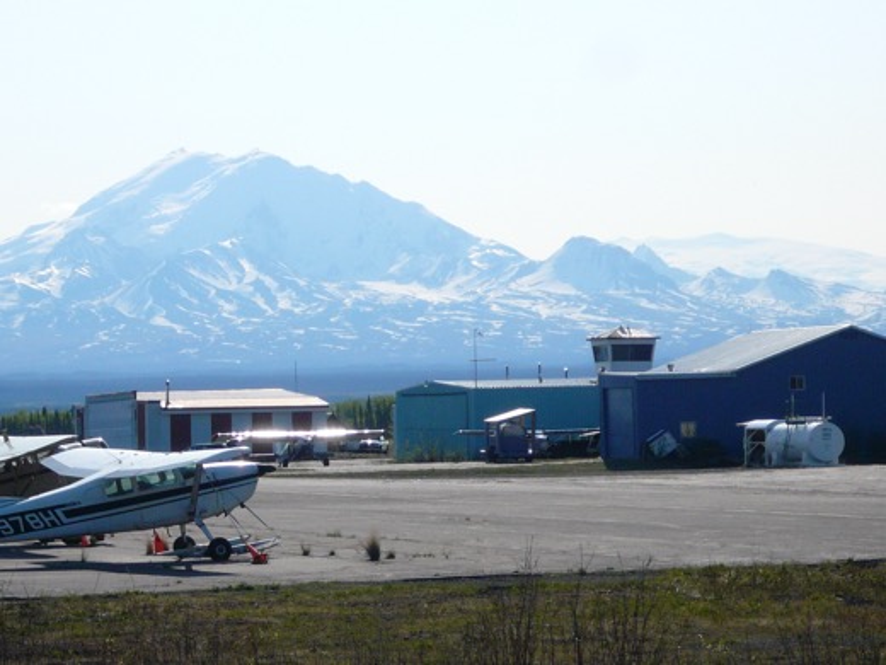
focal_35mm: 153
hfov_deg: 12.9
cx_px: 443
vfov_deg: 9.7
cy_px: 332
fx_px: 3916
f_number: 5.6
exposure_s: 1/800
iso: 100
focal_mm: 16.8
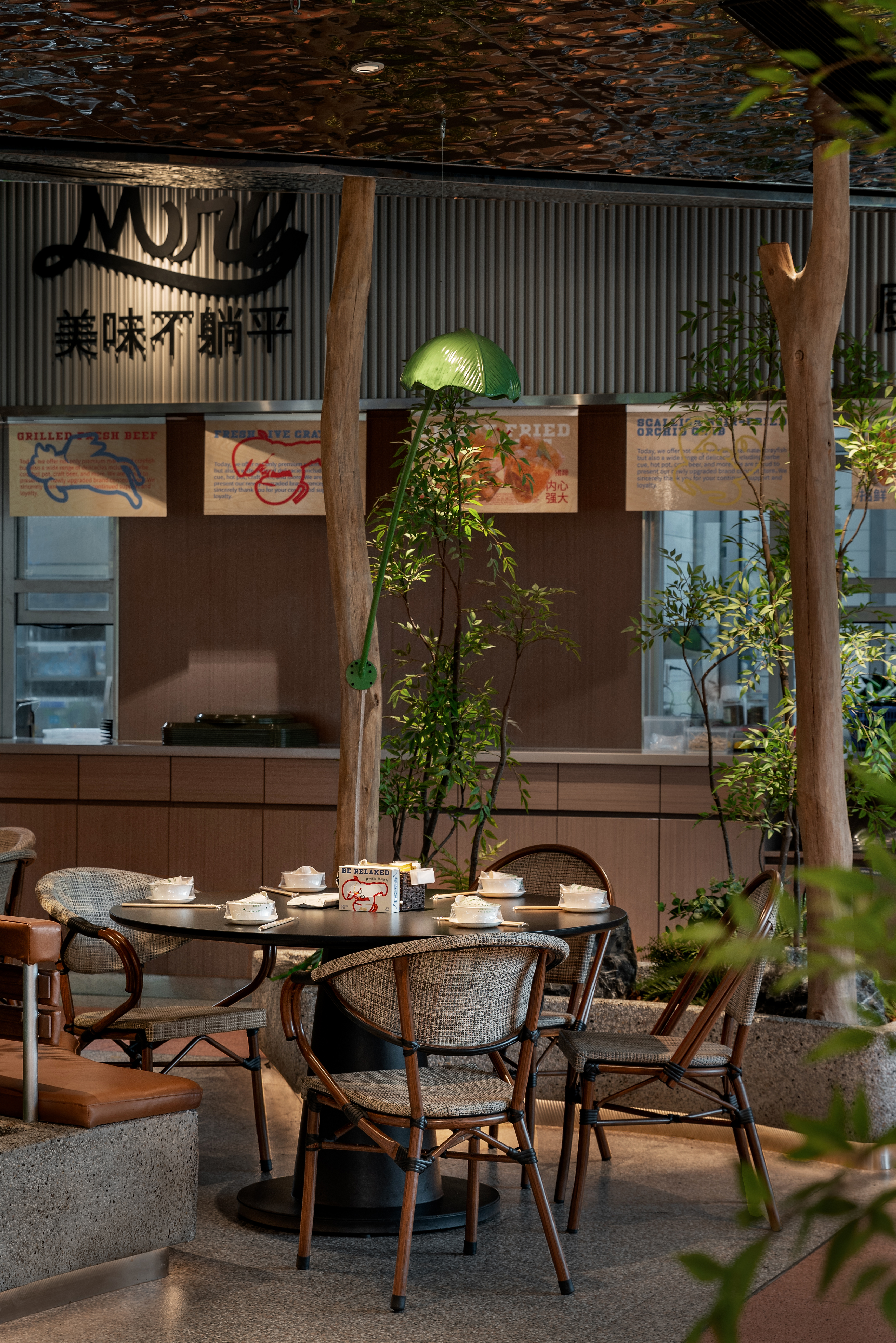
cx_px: 448
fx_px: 2948
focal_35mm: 79
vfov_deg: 25.7
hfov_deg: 17.3
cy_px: 672
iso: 200
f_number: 5
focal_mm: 53
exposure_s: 1/8
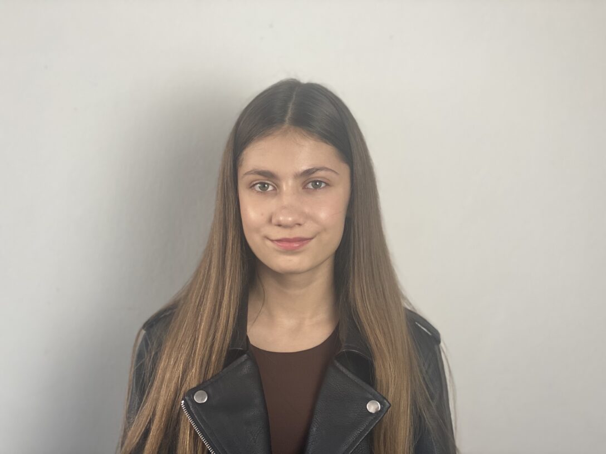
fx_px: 910
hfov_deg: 36.8
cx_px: 303
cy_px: 227
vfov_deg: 28.0
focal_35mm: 52
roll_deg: -1.2
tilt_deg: -6.9
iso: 100
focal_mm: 6
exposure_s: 1/100
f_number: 2
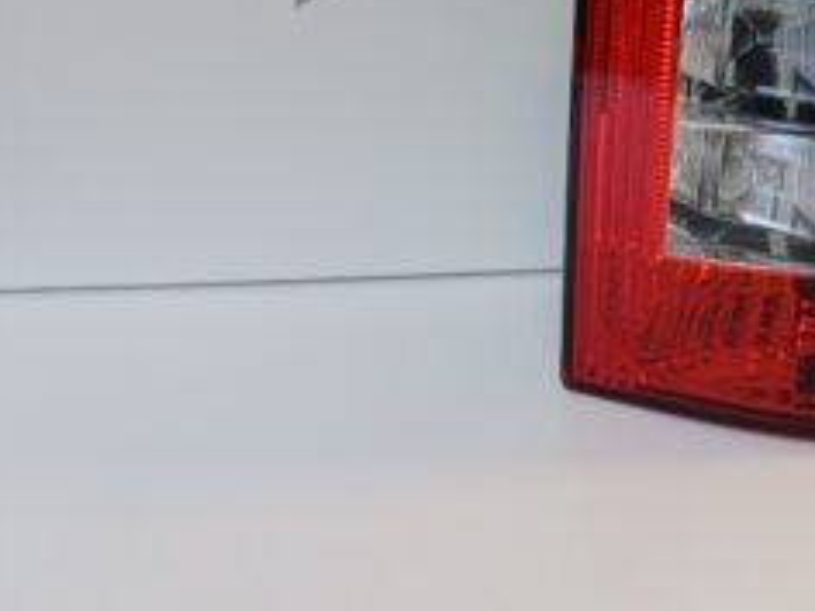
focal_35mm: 55
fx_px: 1295
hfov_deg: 33.1
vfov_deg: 25.8
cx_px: 739
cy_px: 74
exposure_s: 1/50
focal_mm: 3.98
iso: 64
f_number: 1.8
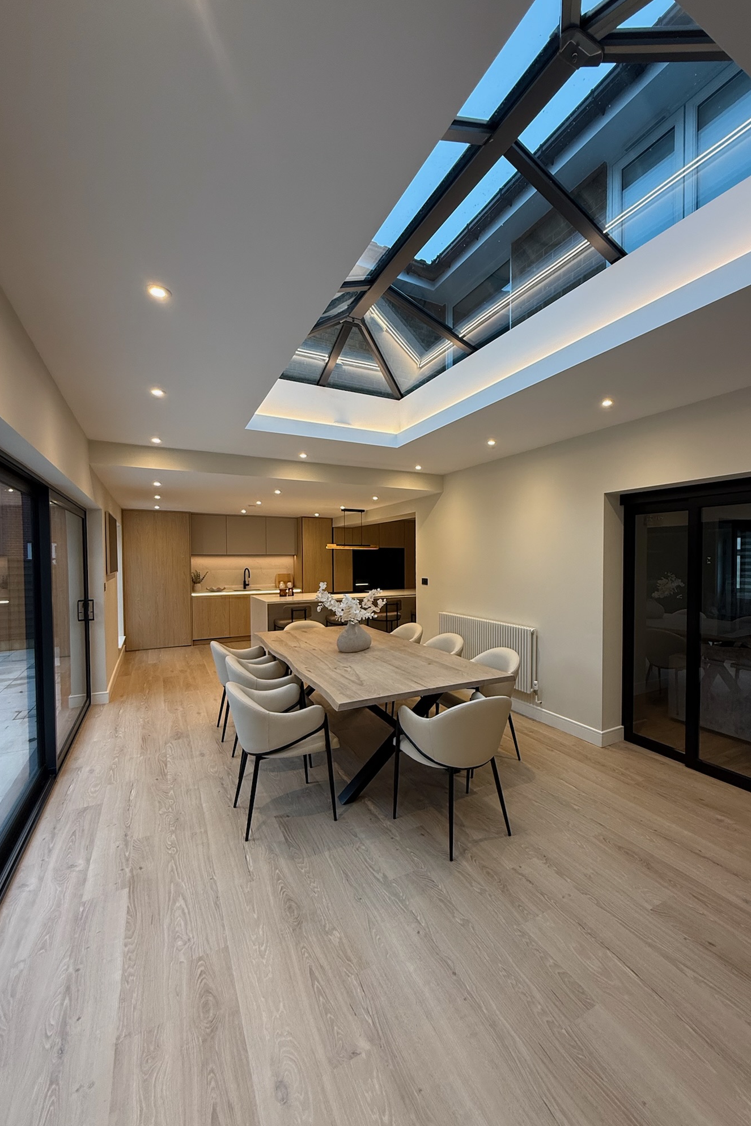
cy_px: 575
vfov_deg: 100.4
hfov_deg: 76.9
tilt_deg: -1.7
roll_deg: -0.3
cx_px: 425
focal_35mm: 15
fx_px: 469
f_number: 2.2
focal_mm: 2.22
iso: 125
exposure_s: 1/100
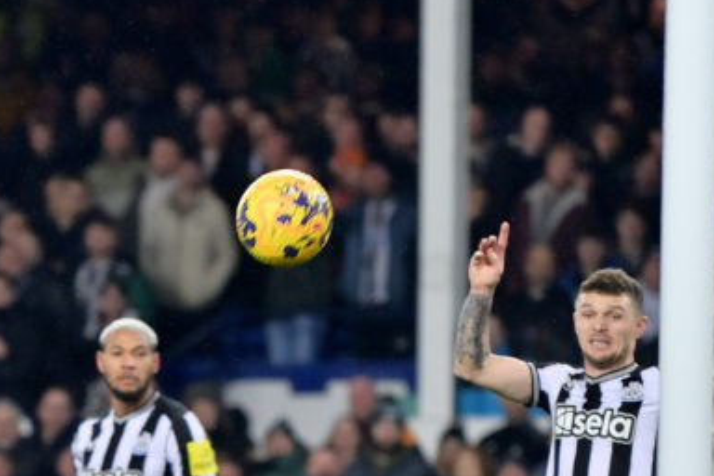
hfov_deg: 3.5
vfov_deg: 2.3
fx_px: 11780
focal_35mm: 594
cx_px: -229
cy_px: 486
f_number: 3.5
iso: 1600
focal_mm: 200
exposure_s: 1/1250
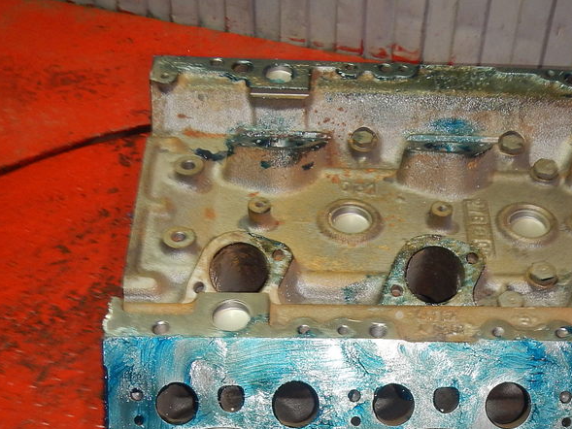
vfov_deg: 24.7
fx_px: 942
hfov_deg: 33.4
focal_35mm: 57
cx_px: 387
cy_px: 412
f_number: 3.9
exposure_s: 1/30
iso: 200
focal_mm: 5
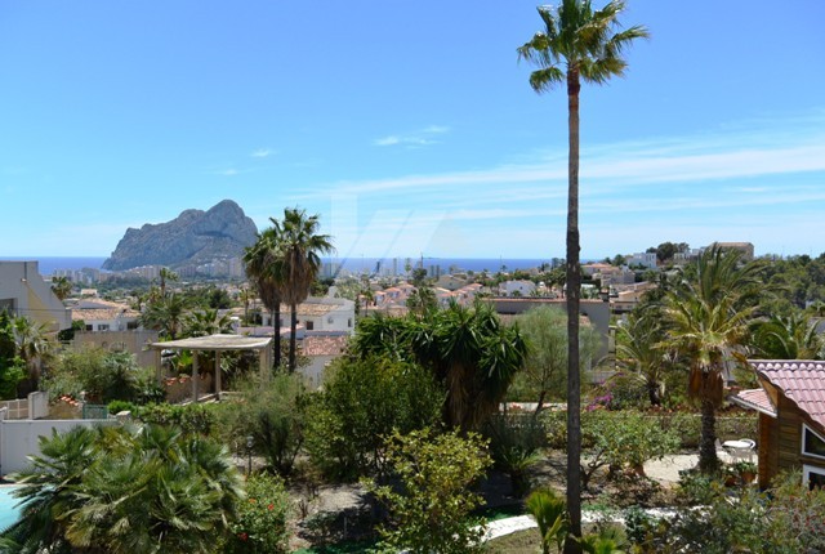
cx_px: 412
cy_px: 277
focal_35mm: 29
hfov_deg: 63.5
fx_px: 666
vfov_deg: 45.2
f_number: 3.5
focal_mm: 11
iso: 100
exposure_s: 1/800
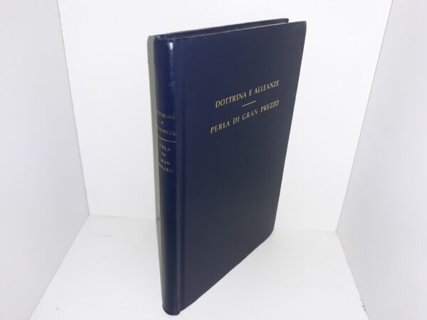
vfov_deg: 49.7
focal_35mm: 28
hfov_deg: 63.4
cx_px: 214
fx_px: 345
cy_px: 160
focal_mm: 3.7
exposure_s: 1/120
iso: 50
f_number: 1.7
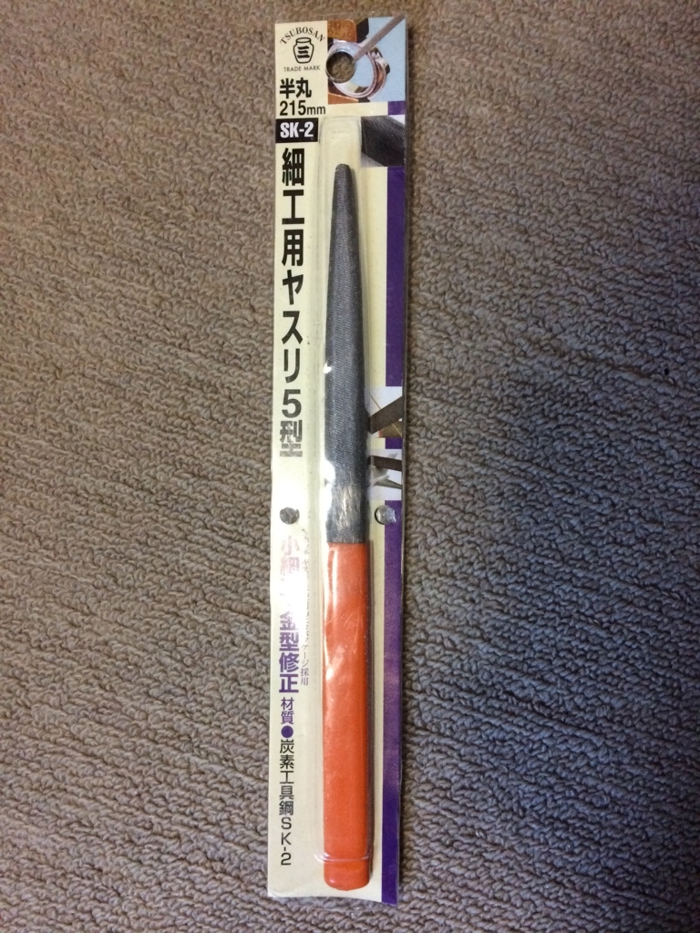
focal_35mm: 29
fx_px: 782
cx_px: 350
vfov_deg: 61.7
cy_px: 466
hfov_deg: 48.2
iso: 250
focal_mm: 4.15
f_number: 2.2
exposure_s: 1/24
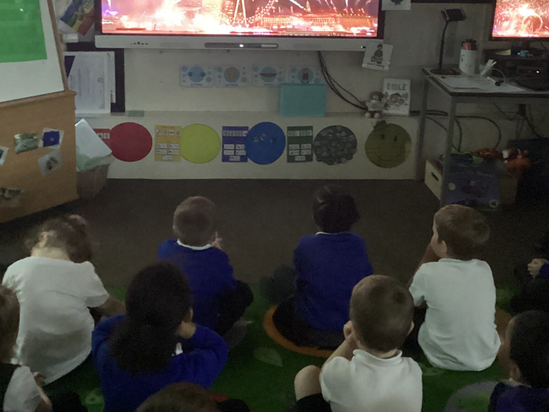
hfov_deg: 37.5
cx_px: 261
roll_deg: -1.0
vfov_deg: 28.1
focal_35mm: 51
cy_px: 103
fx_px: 809
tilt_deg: -15.3
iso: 640
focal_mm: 3.3
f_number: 2.4
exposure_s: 1/25
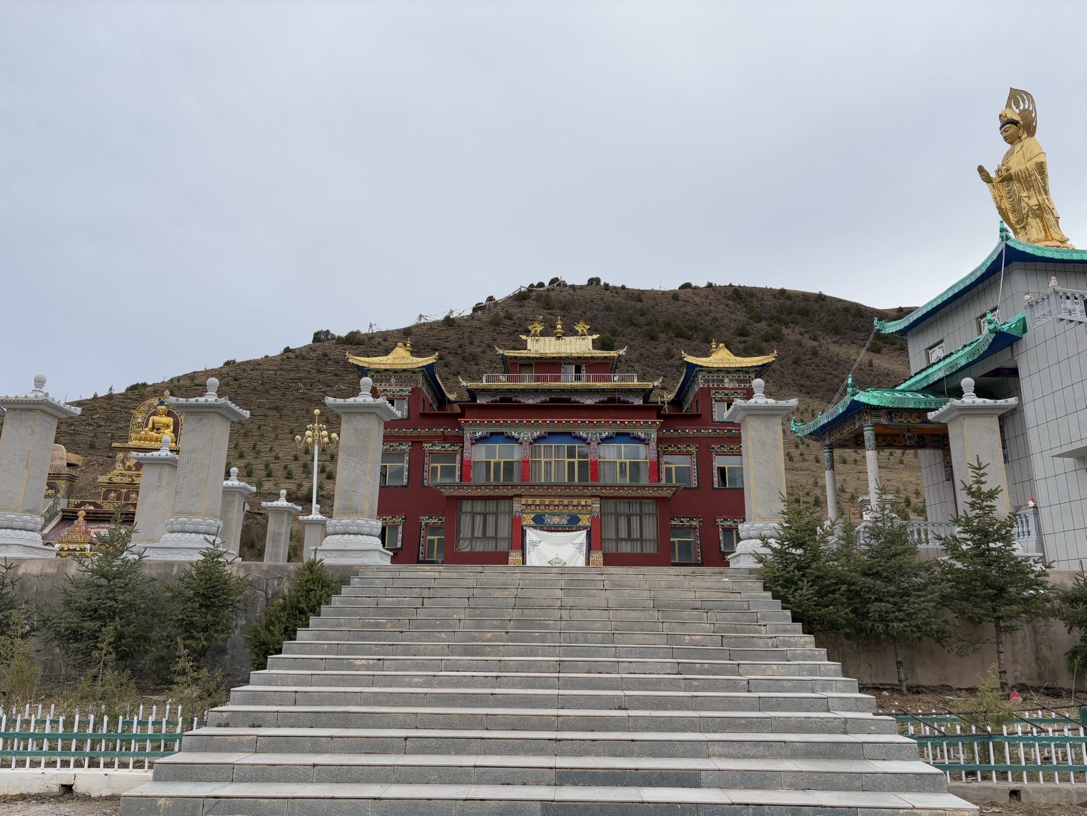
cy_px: 408
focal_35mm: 26
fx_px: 816
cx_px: 544
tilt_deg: +14.2
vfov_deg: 53.1
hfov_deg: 67.3
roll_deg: -0.5
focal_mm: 5.96
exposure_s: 1/820
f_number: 1.6
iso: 50
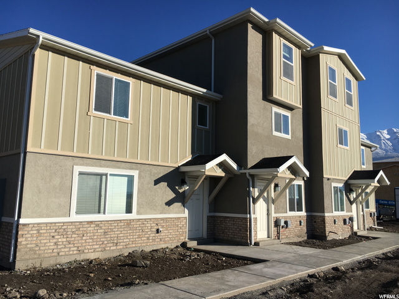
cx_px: 200
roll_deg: -1.0
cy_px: 150
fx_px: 334
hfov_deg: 61.7
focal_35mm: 29
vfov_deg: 48.2
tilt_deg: +9.0
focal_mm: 4.15
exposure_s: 1/2564
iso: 25
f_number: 2.2
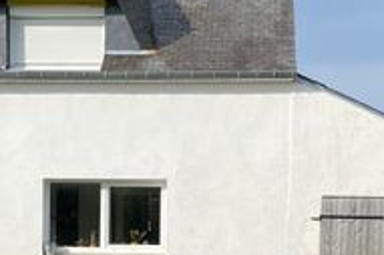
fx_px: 906
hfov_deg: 23.8
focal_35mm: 85
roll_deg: -0.8
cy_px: 283
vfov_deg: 15.6
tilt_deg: -3.3
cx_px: 121
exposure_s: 1/3497
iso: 32
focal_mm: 4.25
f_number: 1.8
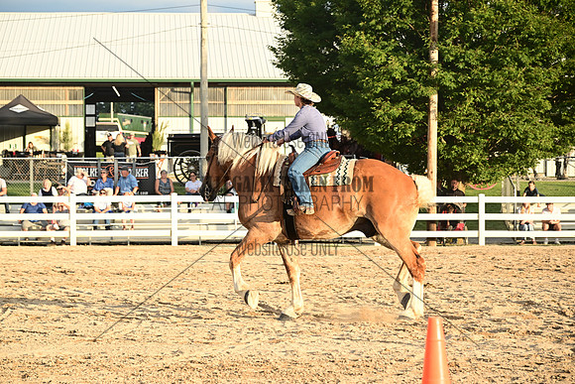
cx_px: 288
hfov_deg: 17.1
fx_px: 1917
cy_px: 192
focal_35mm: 120
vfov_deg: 11.4
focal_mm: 120
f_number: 8
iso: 640
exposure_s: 1/516
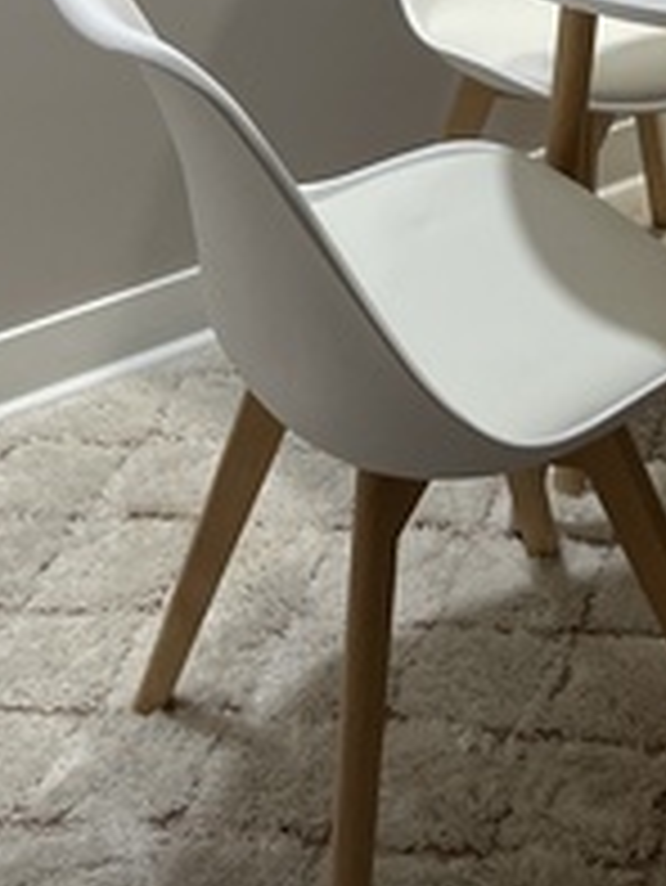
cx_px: 558
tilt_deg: -9.8
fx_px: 2255
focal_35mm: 88
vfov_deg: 19.3
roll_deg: +4.0
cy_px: -461
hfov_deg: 16.6
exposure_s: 1/60
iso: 80
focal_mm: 5.1
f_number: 1.6
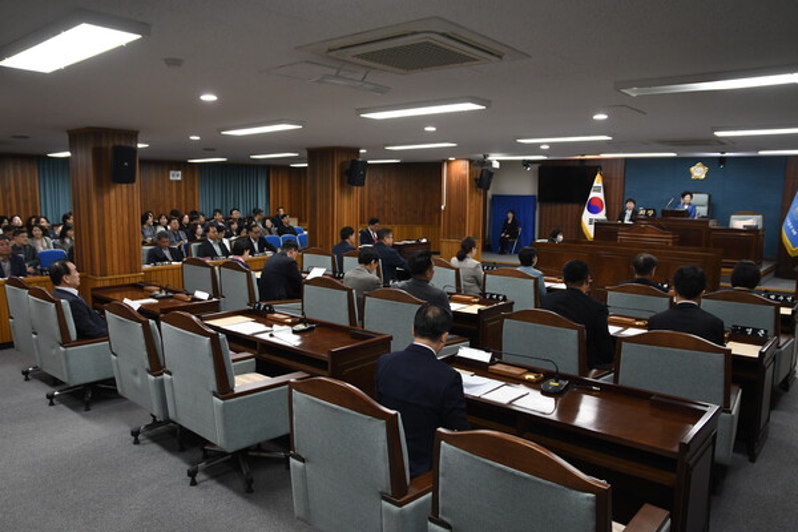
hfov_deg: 71.5
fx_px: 554
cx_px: 399
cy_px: 266
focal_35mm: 25
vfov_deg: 51.3
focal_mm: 17
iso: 1250
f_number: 3.5
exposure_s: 1/125
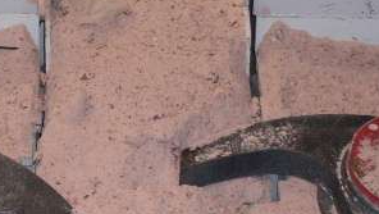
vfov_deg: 8.5
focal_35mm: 143
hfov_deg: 15.0
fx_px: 1438
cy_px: 94
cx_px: 147
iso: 100
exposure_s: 1/45
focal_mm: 6.3
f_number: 2.8
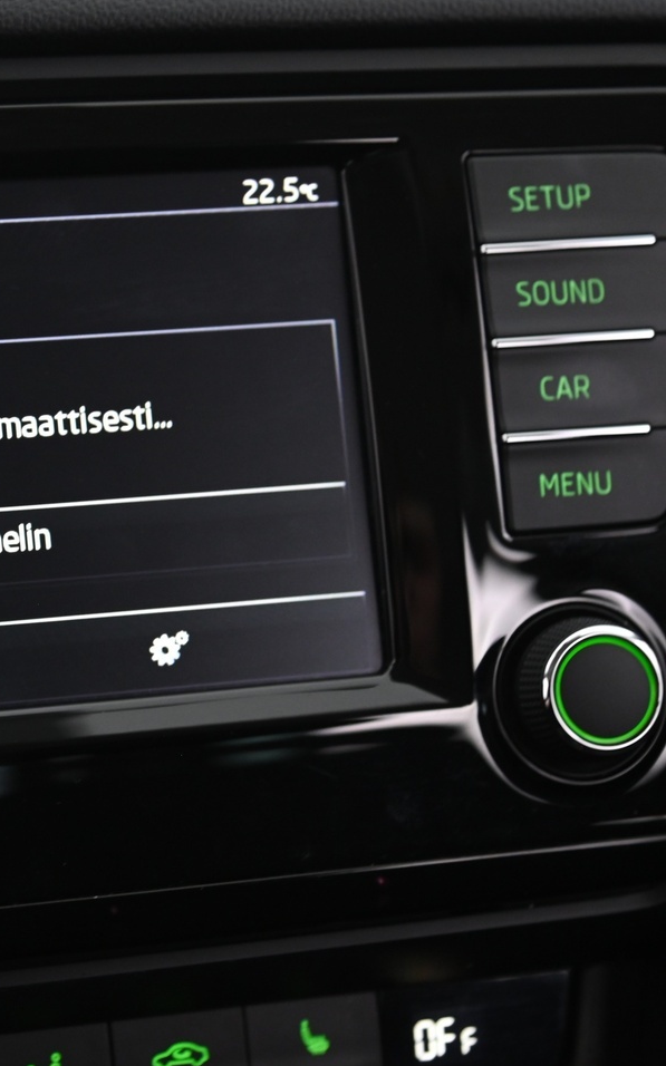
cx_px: -70
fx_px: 2615
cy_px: 578
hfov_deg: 14.2
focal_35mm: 90
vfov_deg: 23.0
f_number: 4
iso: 2000
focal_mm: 52
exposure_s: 1/15
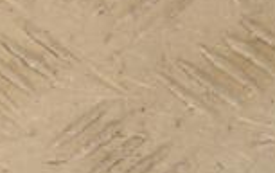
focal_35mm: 372
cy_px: 290
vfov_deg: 3.5
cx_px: 34
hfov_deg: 5.6
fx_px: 2791
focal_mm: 62
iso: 800
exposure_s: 1/200
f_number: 9
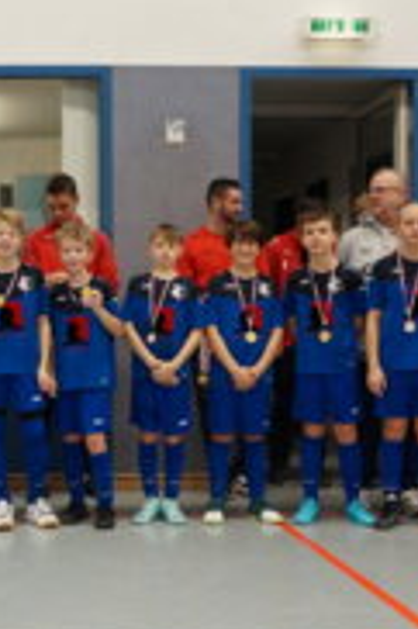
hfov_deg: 20.0
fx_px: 1152
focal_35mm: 66
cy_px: 418
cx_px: 7
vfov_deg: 30.3
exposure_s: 1/60
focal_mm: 20
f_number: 7.1
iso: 2000
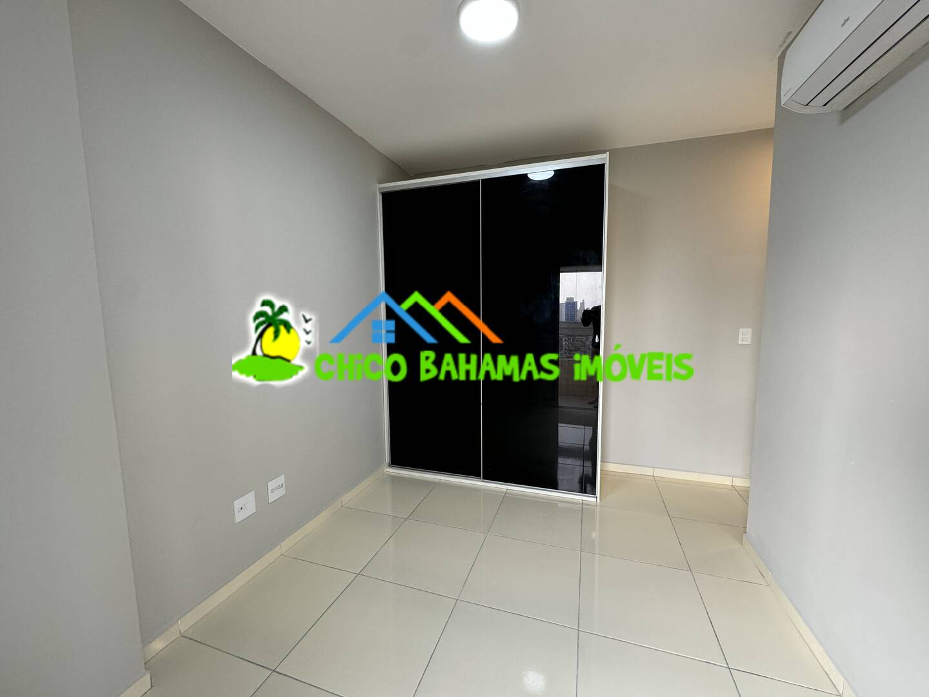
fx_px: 376
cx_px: 464
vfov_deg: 85.7
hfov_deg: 102.1
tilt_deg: -6.1
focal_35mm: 14
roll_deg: +0.1
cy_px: 348
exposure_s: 1/99
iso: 160
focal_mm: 2.22
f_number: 2.2
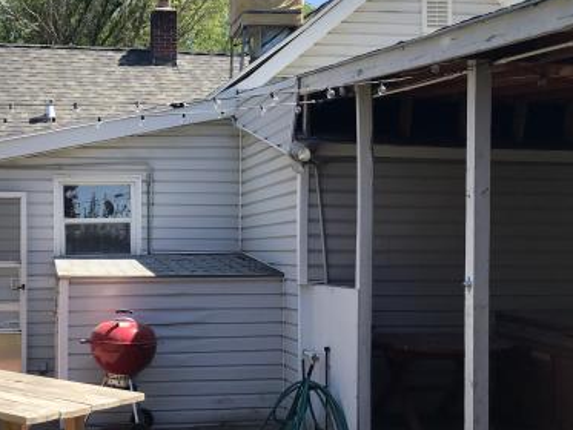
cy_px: 260
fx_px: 795
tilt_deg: -0.1
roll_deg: -0.8
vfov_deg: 30.2
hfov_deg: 38.6
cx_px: 144
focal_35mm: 48
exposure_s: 1/939
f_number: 1.8
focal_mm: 3.99
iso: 20
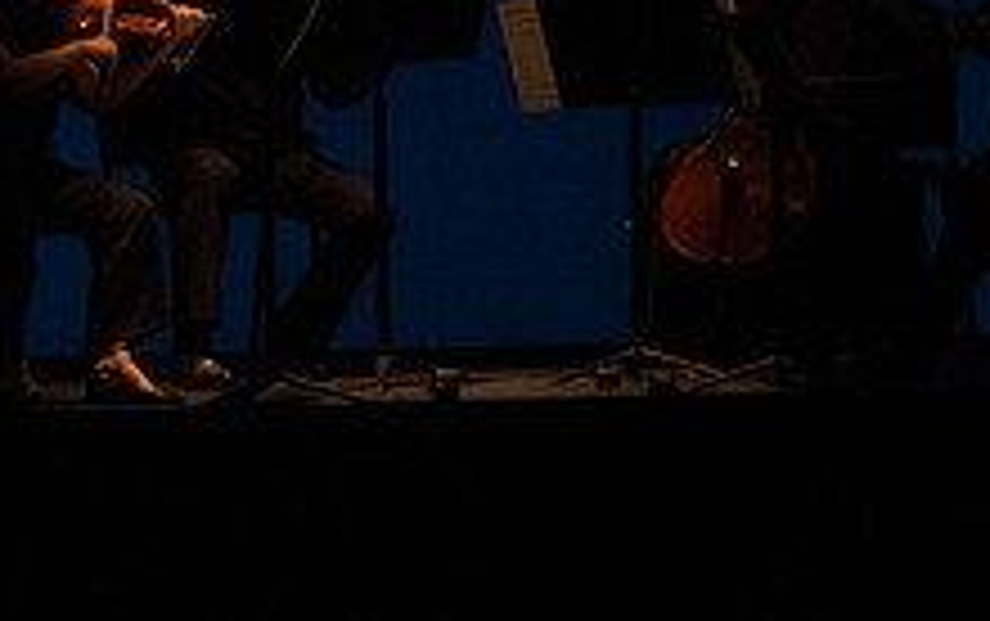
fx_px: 18555
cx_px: -225
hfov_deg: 3.1
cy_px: 295
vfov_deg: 1.9
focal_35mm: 687
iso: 8000
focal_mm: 256
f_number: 7.1
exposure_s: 1/400
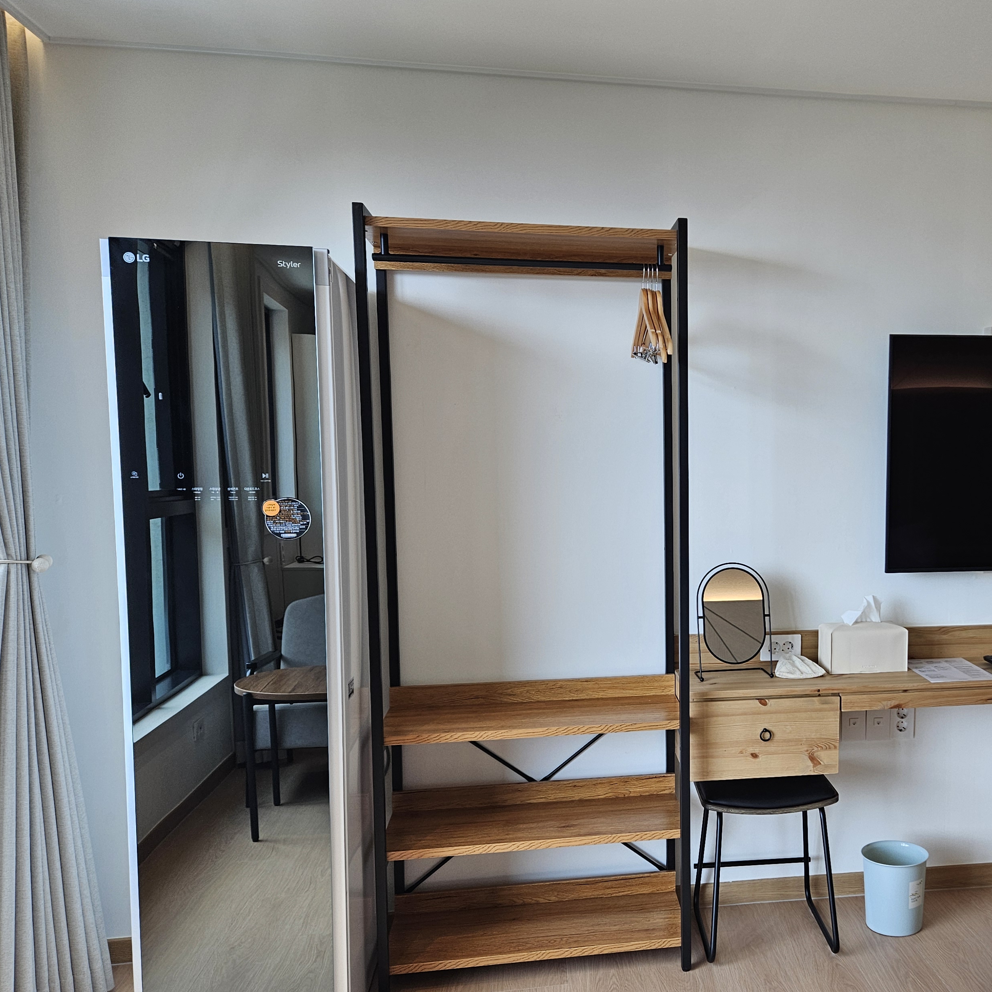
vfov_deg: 49.7
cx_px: 759
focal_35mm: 33
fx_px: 1070
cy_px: 523
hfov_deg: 47.6
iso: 64
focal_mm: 5.4
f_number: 1.8
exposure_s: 1/120
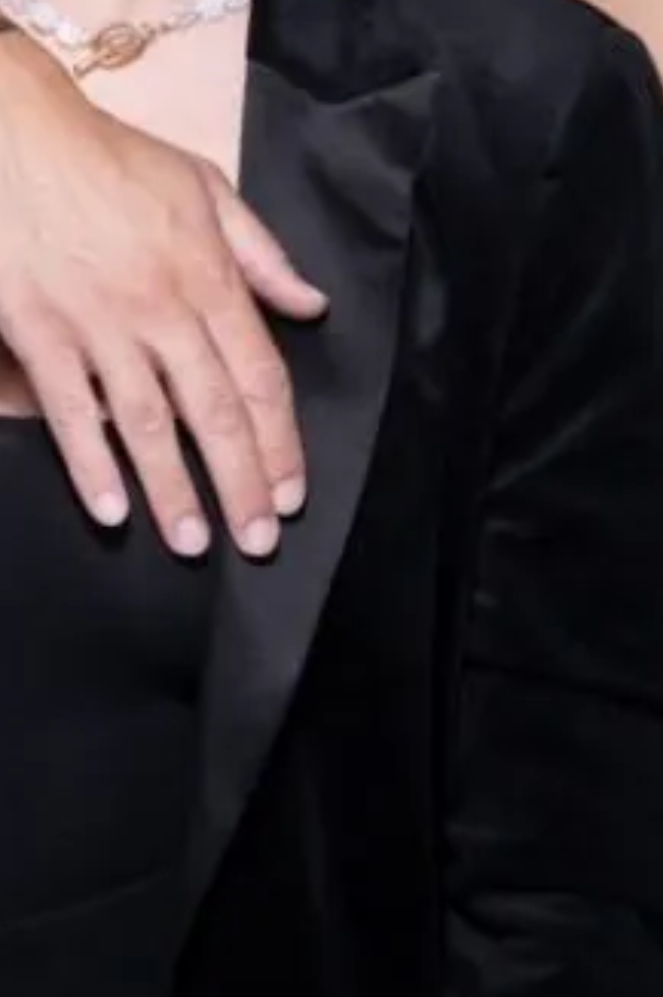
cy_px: 346
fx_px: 4258
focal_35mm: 154
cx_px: 380
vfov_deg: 13.3
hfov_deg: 8.9
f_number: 7.1
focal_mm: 49
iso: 200
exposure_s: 1/160
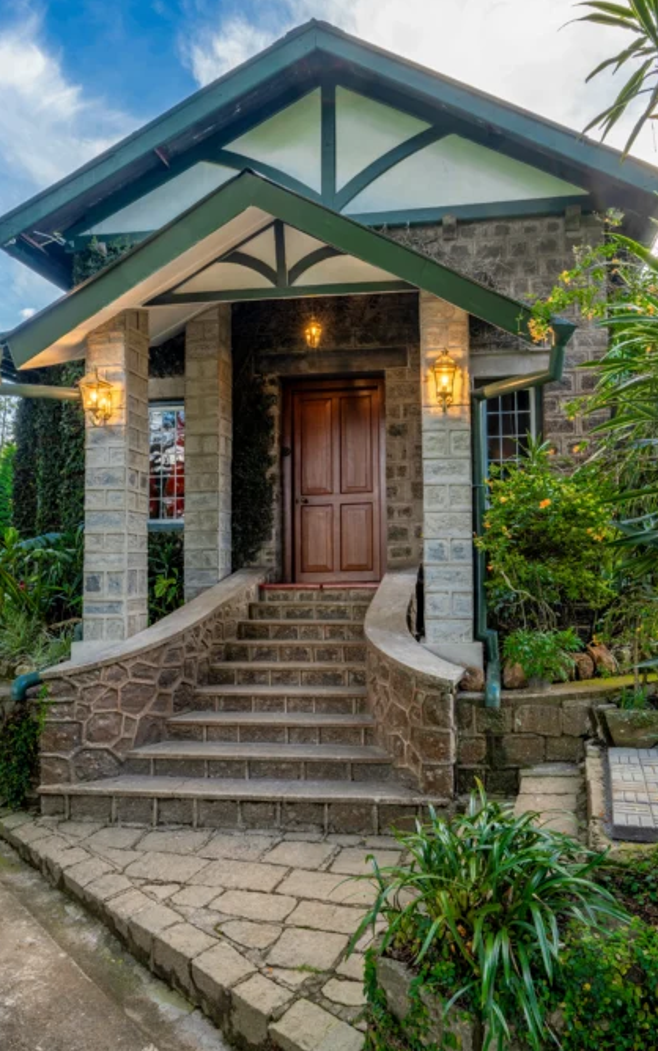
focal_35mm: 25
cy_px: 533
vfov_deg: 72.5
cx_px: 386
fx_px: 717
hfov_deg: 49.1
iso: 100
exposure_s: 1/10
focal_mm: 16
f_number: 9
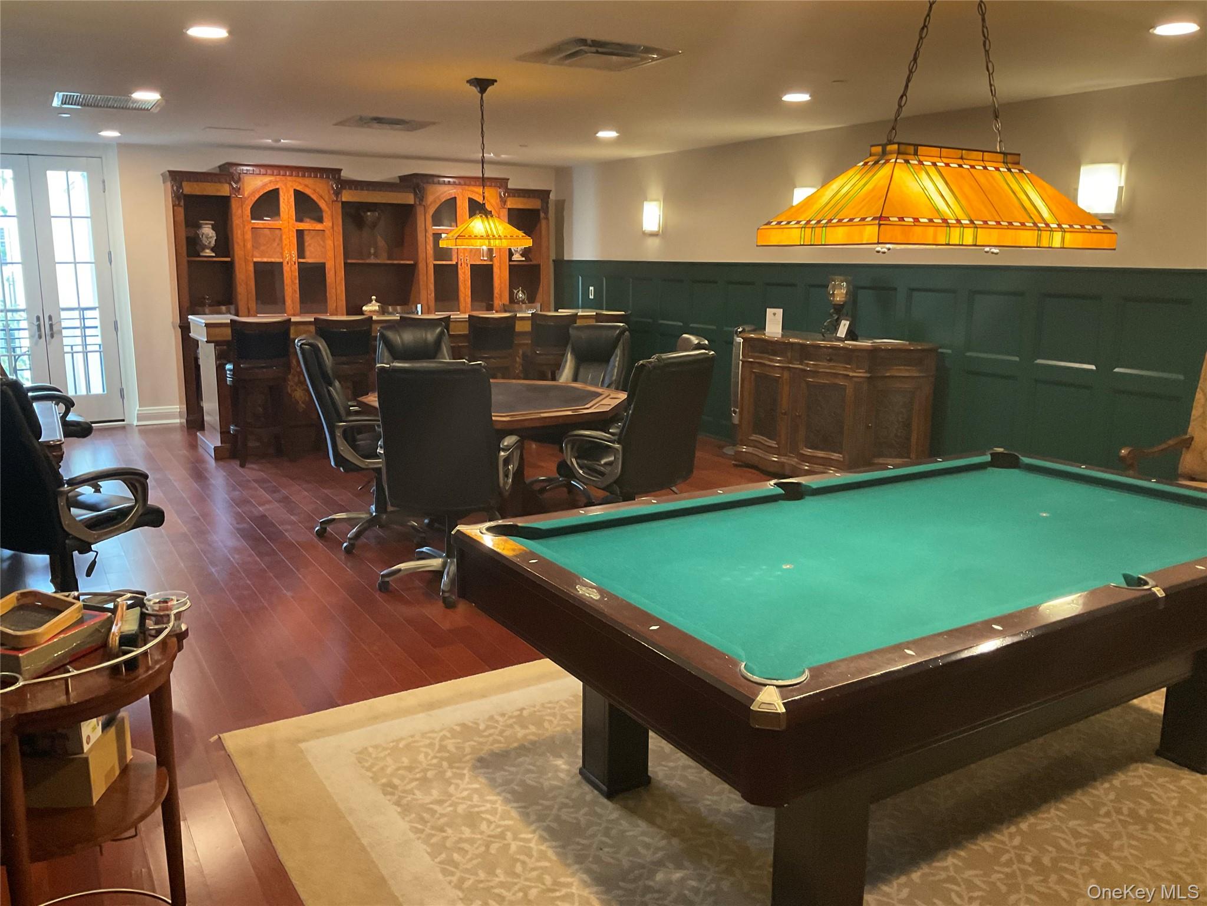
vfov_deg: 48.2
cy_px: 453
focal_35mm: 29
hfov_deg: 61.7
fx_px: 1011
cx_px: 604
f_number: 1.8
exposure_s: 1/40
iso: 320
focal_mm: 3
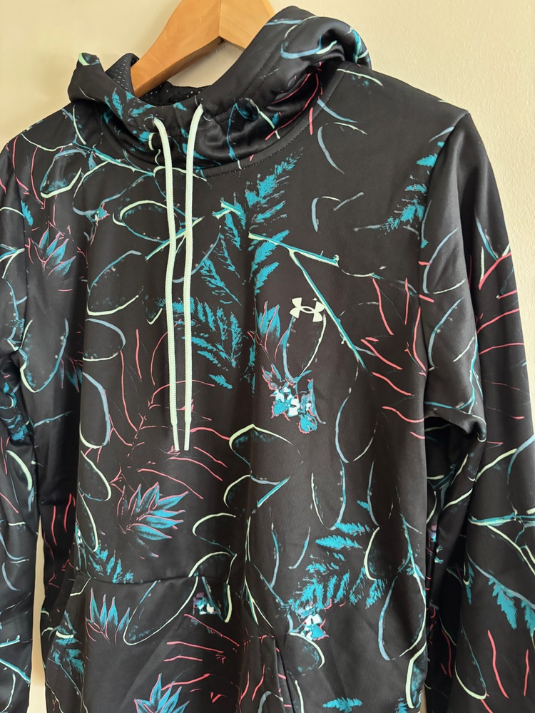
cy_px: 356
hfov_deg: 53.1
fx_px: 536
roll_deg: -1.1
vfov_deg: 67.3
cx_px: 268
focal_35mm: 26
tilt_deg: -7.6
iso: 640
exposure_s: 1/40
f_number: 1.6
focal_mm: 5.96
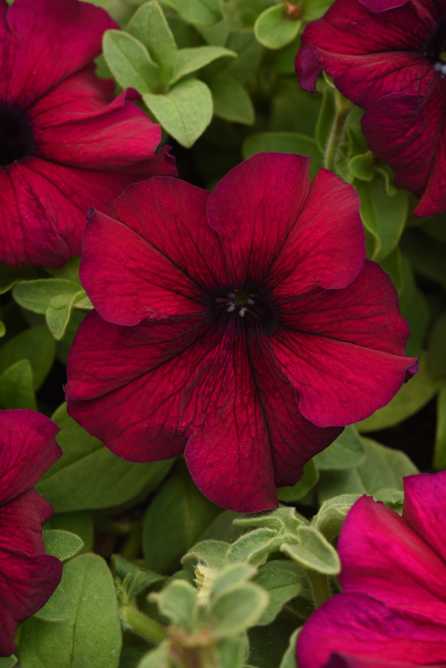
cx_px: 223
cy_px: 334
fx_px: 1949
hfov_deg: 13.1
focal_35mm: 105
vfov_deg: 19.4
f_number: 11
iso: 200
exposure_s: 1/80
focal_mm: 105
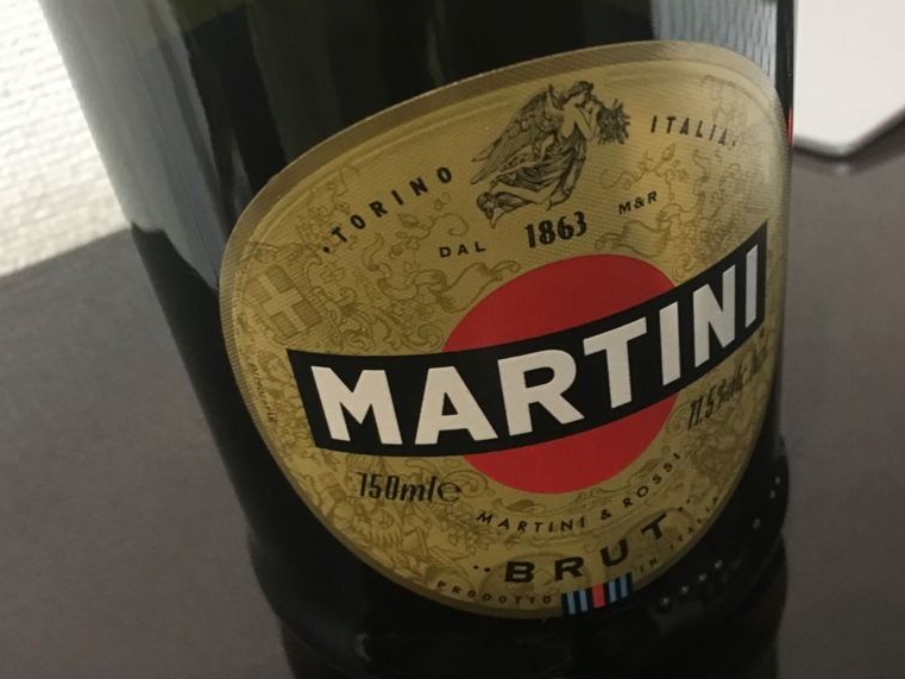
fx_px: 1020
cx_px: 497
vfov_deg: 36.7
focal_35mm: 39
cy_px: 411
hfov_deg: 47.8
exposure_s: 1/15
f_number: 2.2
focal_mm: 4.15
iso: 250
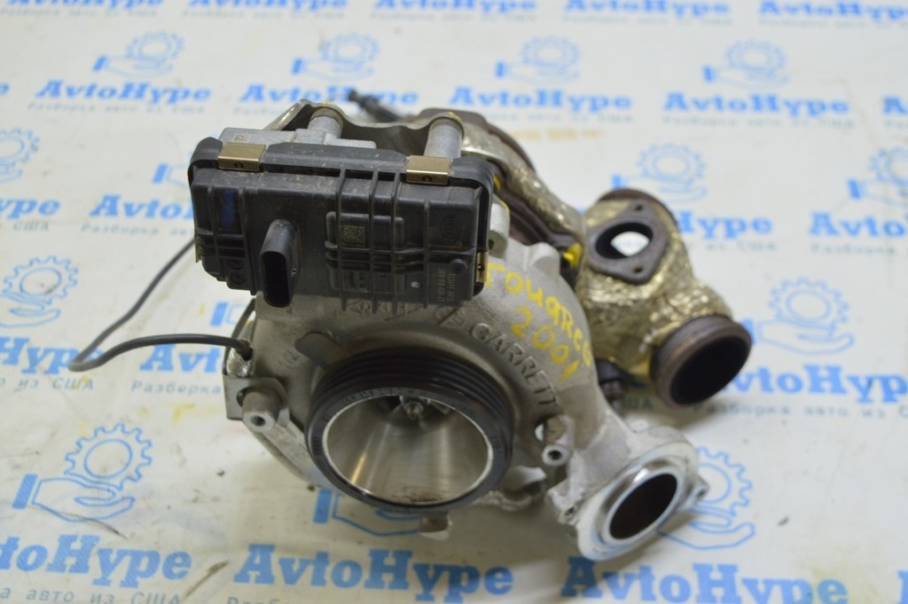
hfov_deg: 46.4
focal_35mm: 42
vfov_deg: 31.8
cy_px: 302
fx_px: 1058
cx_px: 454
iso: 400
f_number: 5.6
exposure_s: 1/20
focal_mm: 28
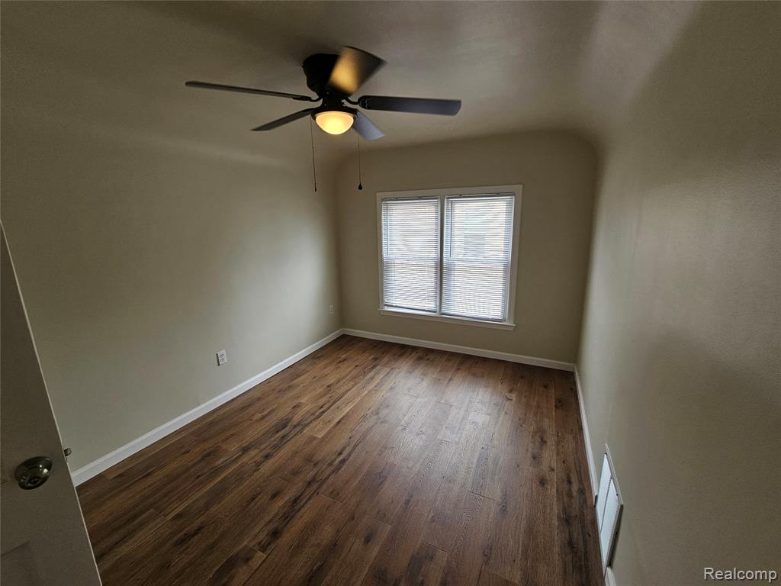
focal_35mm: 13
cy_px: 293
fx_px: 293
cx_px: 390
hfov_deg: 106.2
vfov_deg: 89.9
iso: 50
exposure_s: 1/128
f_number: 2.2
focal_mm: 2.2
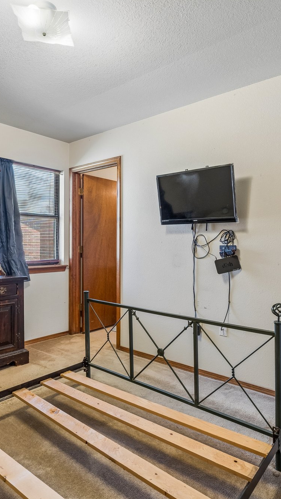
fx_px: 318
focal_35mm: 24
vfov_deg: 76.3
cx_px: 132
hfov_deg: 47.6
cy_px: 250
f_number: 8
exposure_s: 1/13
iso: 200
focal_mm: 10
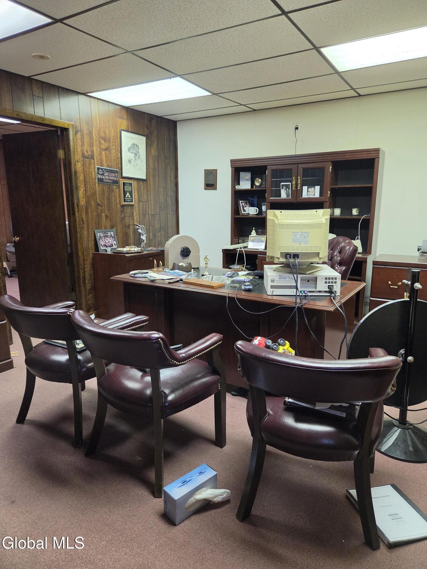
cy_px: 284
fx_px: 378
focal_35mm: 23
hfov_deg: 58.9
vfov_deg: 73.9
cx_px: 214
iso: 500
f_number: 1.8
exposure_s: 1/120
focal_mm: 5.4
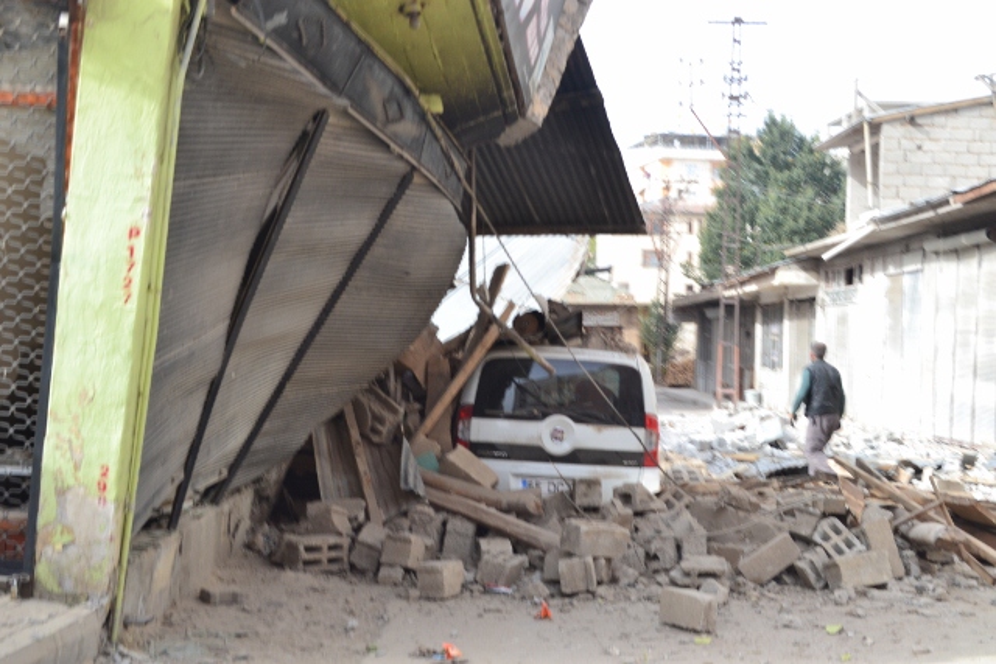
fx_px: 1494
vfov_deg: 25.1
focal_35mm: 54
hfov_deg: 36.9
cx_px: 498
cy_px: 332
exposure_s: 1/125
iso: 400
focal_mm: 36
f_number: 9
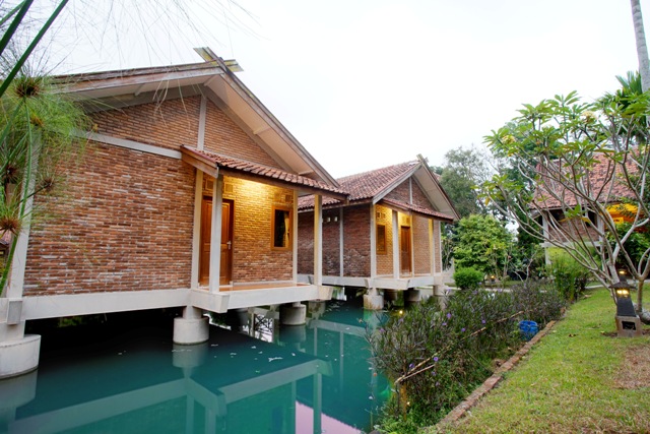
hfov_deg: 93.3
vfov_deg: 70.5
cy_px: 217
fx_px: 307
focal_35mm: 17
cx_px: 325
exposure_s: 6
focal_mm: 17
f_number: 18
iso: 250
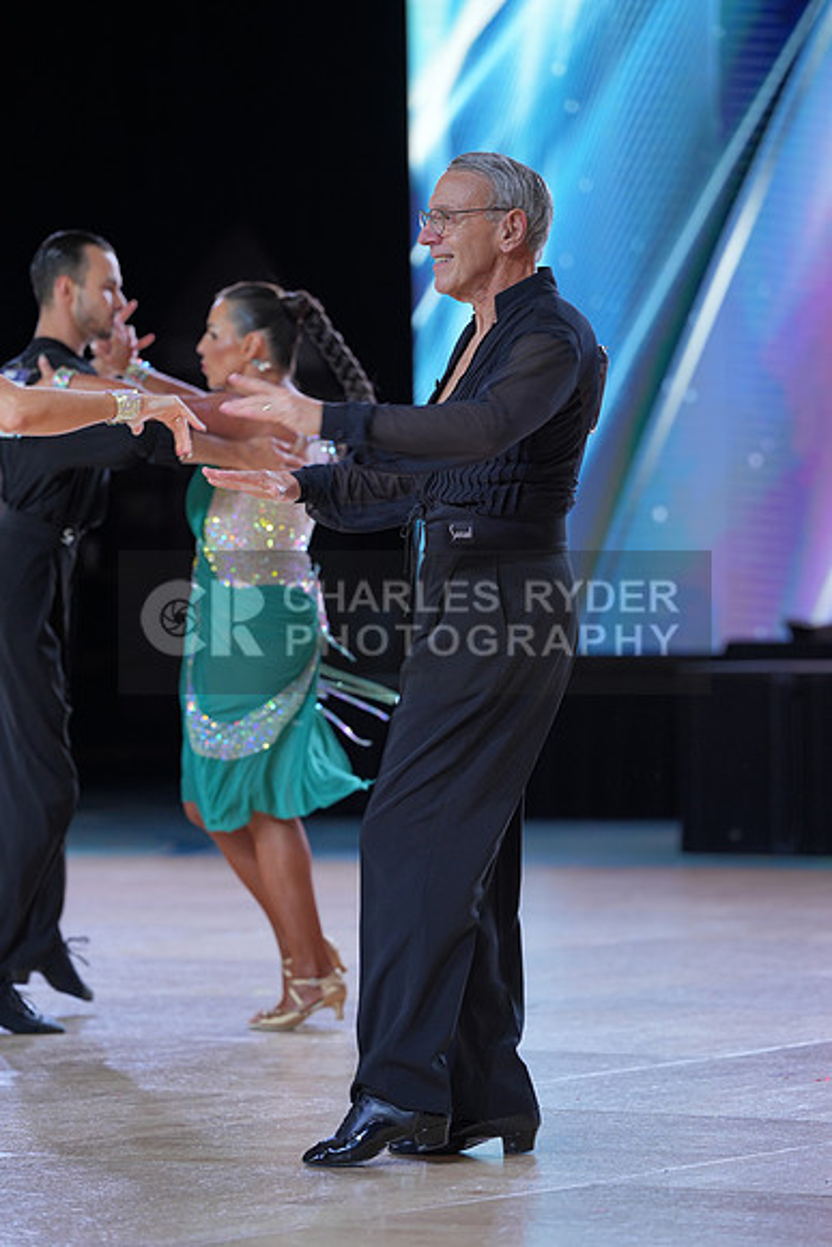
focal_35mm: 170
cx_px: 416
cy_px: 624
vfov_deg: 12.1
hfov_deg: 8.1
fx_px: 5889
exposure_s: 1/400
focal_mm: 170
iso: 500
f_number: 4
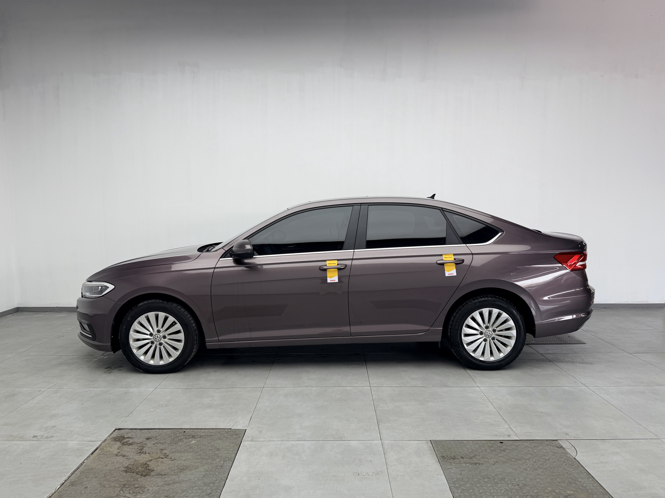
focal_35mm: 24
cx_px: 332
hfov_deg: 71.6
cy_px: 249
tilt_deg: -5.3
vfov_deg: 56.8
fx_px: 461
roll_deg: +0.8
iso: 64
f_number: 1.78
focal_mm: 6.76
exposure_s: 1/178
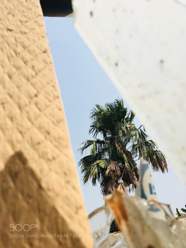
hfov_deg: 48.2
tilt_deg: +33.7
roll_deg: +17.8
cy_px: 124
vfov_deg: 61.7
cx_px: 93
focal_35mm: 29
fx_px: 208
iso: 25
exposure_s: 1/1221
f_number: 2.2
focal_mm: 4.15
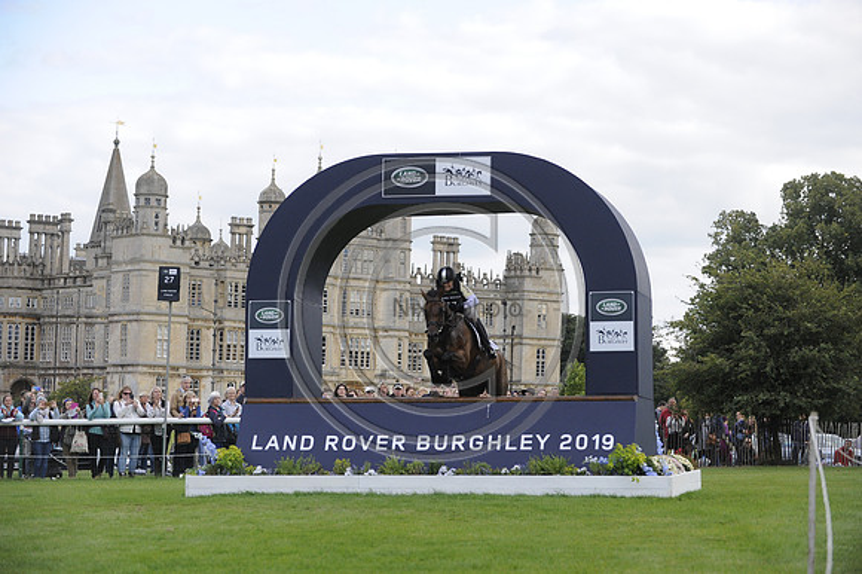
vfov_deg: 13.9
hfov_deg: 20.8
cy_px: 287
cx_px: 431
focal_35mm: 98
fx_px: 2345
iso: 1600
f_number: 4
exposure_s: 1/3200
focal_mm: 98
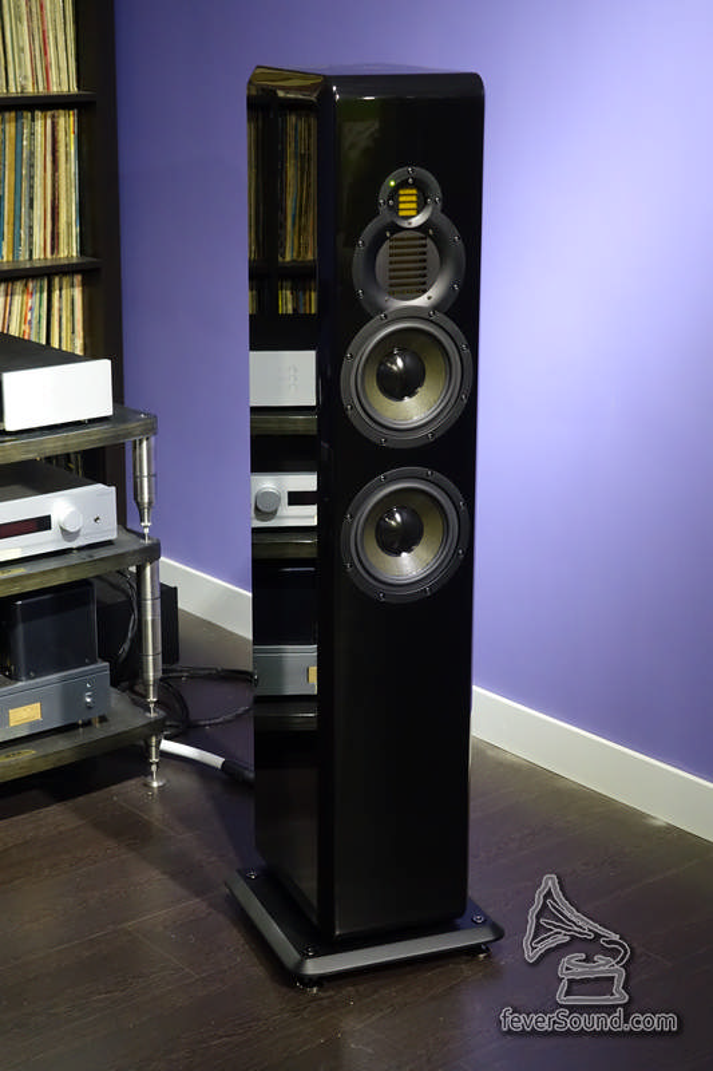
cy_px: 536
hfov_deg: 21.2
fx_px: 1902
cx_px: 356
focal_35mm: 64
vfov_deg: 31.4
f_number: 4
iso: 1600
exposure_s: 1/20
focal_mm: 23.32
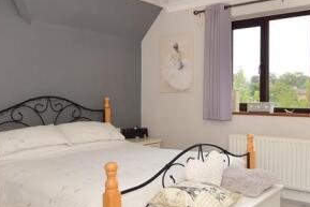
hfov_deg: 54.8
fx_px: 293
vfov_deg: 38.9
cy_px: 94
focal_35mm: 34
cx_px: 203
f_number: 4.5
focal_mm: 10
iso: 500
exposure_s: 1/60
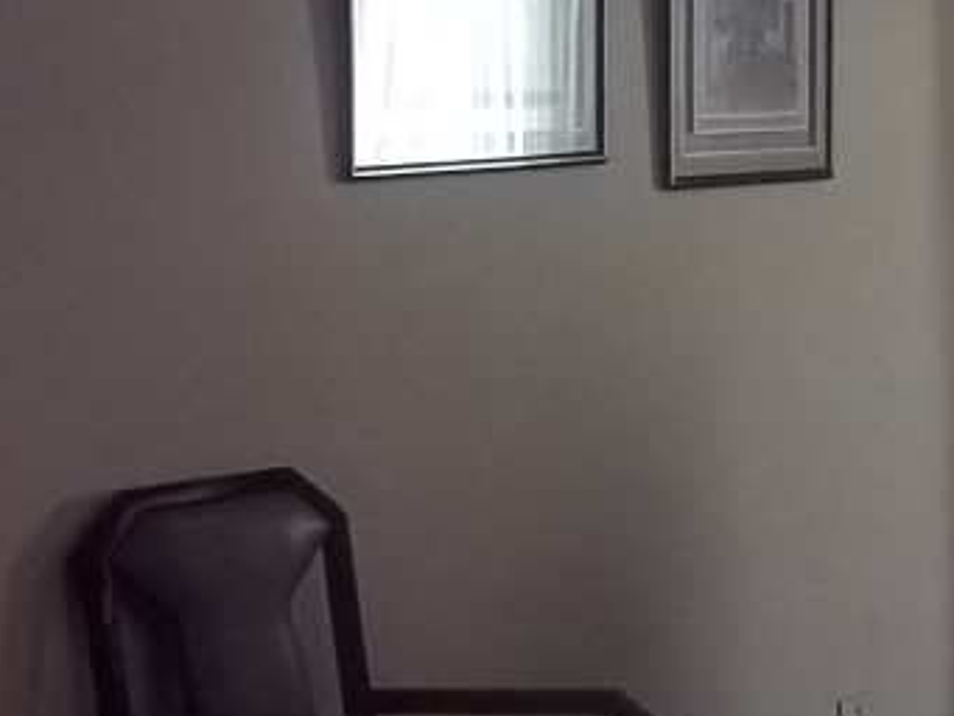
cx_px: 1455
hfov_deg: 15.1
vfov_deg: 12.3
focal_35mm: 120
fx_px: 3308
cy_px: 557
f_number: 2.9
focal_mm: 5.7
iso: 160
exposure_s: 1/20
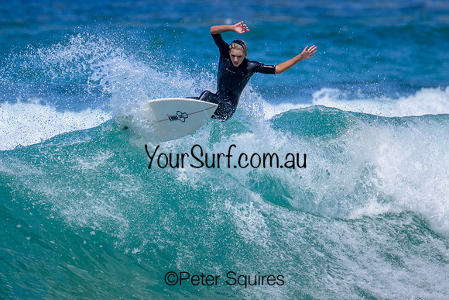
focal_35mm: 856
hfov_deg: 2.4
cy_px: 139
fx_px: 10683
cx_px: 240
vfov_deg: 1.6
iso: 800
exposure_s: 1/2000
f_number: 11
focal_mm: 800
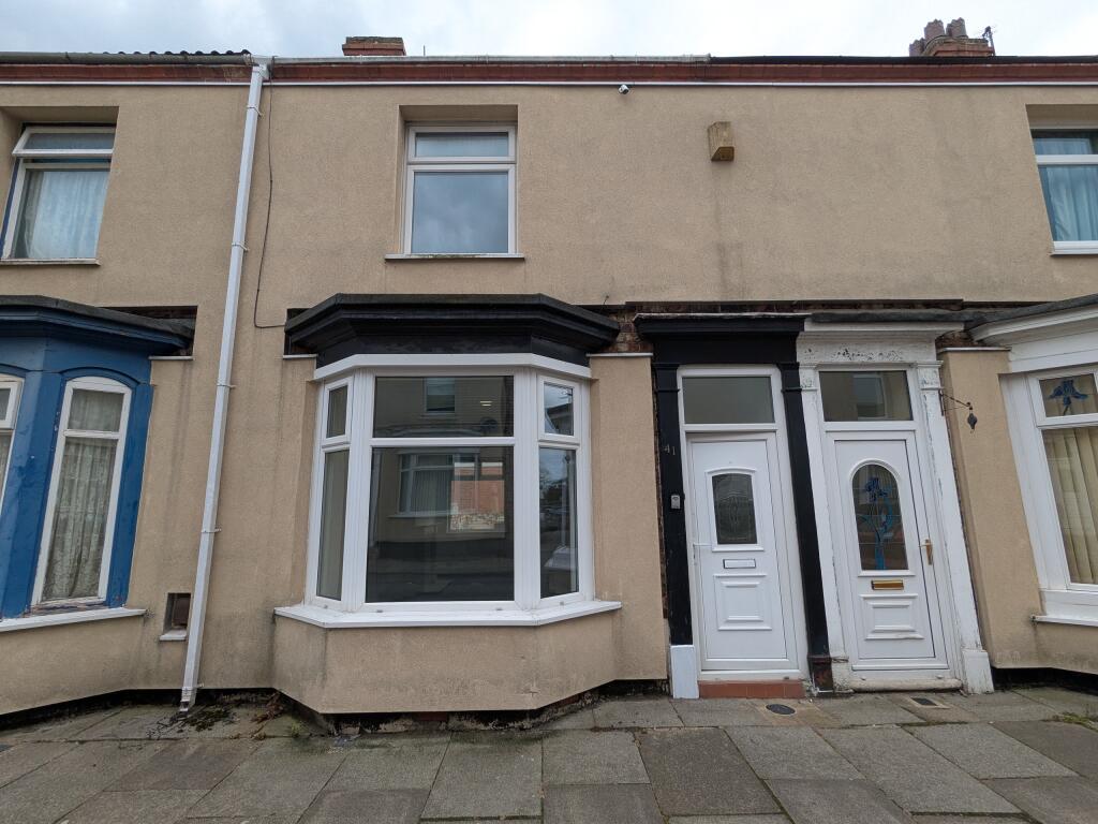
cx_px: 549
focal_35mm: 16
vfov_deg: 78.1
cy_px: 412
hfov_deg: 94.5
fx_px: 508
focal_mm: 2.35
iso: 46
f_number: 2.2
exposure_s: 1/557
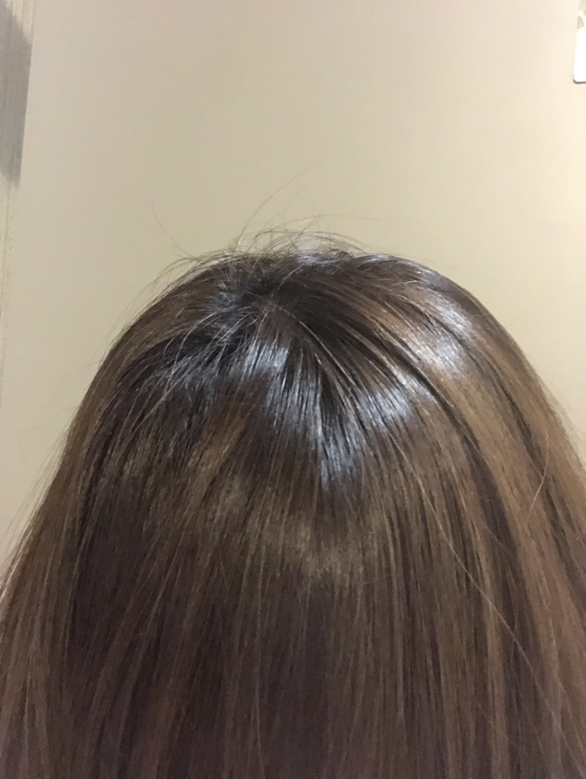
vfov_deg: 56.8
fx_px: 721
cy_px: 390
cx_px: 293
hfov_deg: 44.2
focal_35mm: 32
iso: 1000
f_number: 2.2
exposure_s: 1/15
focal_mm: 2.87
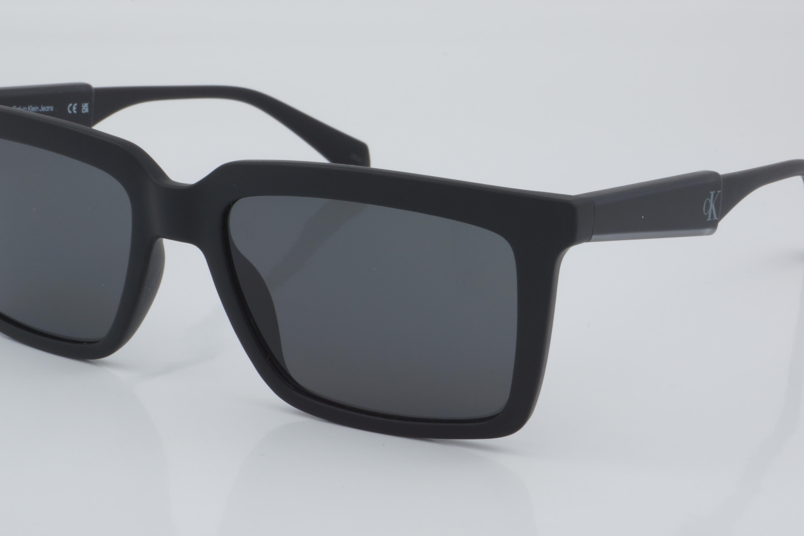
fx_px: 1988
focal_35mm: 89
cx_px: 363
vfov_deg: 15.4
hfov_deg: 22.9
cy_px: 243
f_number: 32
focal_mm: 50
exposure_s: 1/4
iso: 100
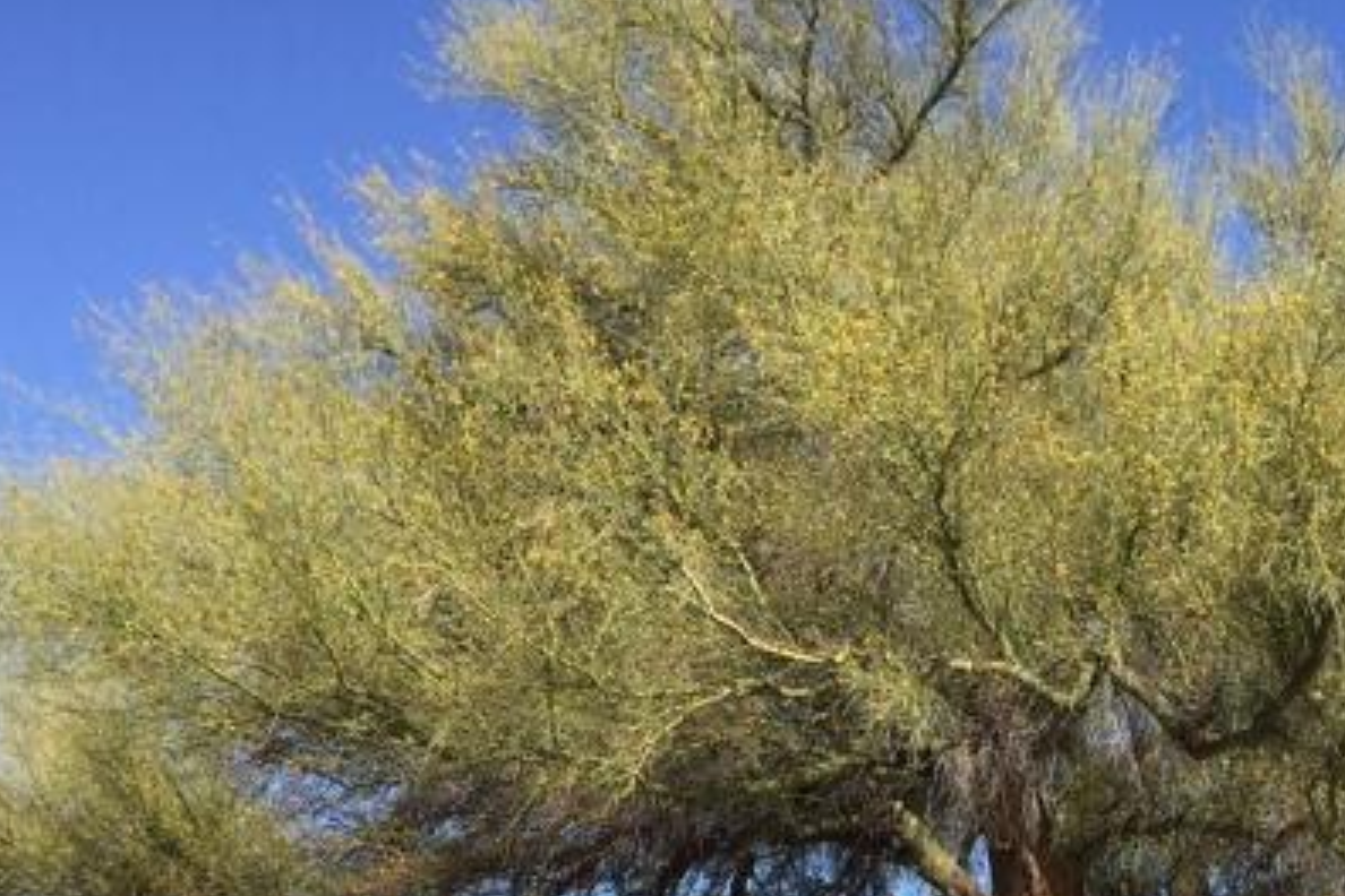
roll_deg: -1.7
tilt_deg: -1.7
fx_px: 2914
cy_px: 1273
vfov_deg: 16.2
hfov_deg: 25.7
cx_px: 995
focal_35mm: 78
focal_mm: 4.15
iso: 32
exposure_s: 1/1721
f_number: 2.2
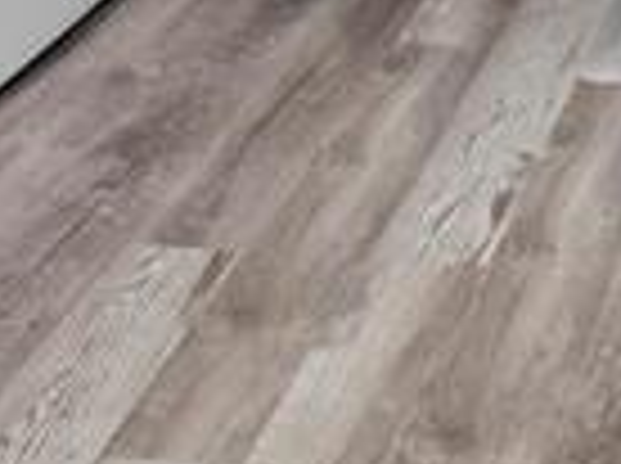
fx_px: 1862
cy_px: -802
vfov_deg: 10.9
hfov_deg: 17.9
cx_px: 774
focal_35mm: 104
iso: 400
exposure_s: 1/8
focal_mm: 7
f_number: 9
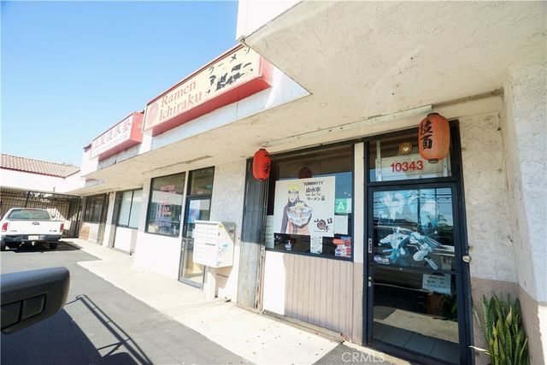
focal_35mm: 16
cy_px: 182
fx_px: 243
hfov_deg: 96.7
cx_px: 274
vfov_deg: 73.8
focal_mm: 16
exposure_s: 1/80
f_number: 6.3
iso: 100
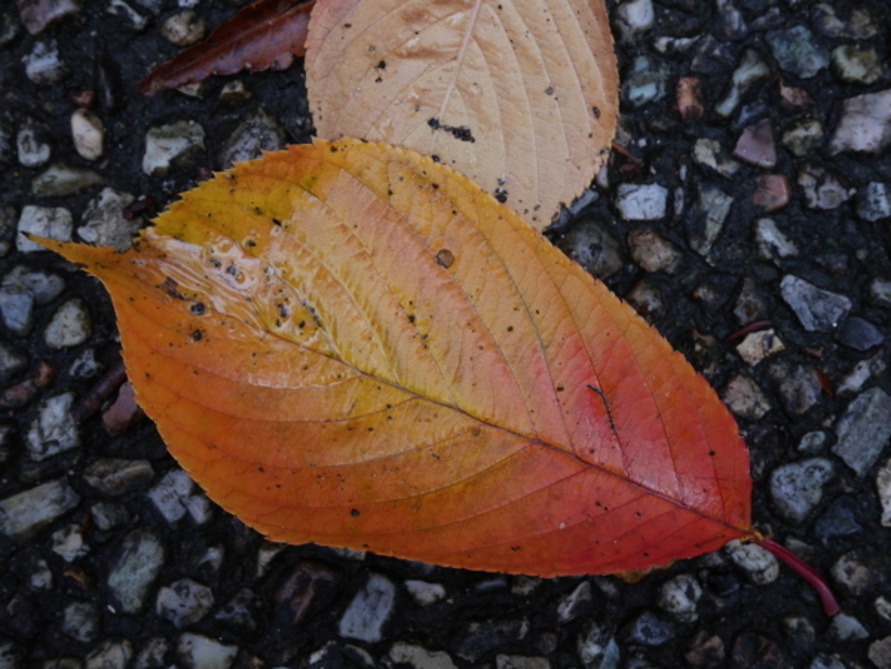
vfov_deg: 23.0
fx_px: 1649
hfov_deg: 30.2
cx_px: 446
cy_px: 334
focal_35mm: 64
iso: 800
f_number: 5.6
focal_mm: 32
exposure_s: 1/80
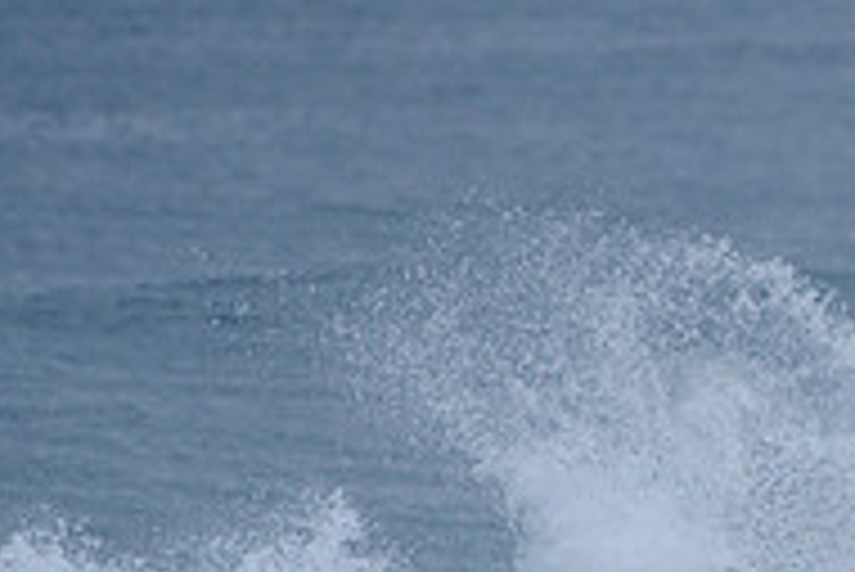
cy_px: 723
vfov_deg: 0.9
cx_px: 968
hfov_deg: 1.4
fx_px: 35699
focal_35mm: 1502
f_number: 5.6
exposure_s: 1/2000
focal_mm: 480
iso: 280
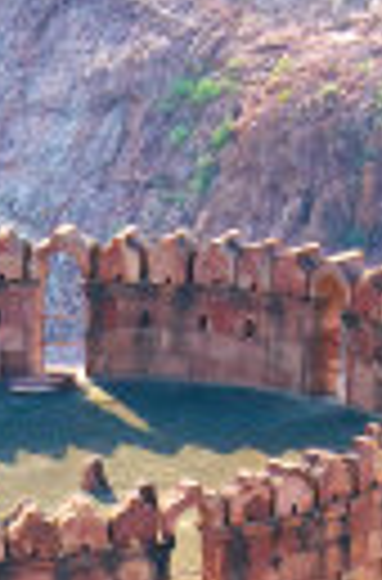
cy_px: 1254
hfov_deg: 1.6
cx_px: -308
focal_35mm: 857
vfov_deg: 2.4
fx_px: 13751
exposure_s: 1/250
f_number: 9
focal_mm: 120
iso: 500
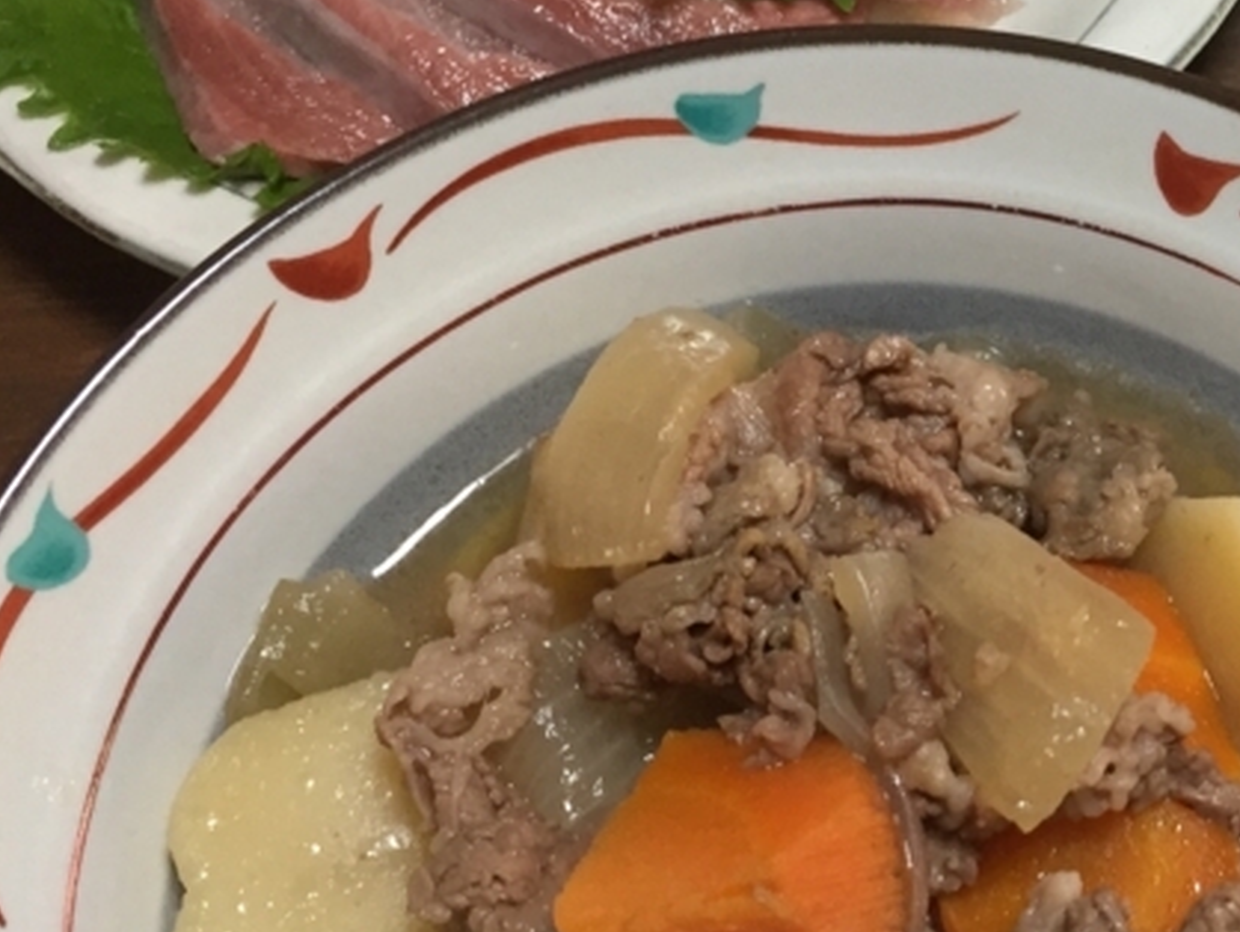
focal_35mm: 71
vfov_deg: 20.7
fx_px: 2545
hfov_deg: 25.5
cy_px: 481
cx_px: 1350
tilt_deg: -64.0
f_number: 2.2
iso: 50
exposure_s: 1/30
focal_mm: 4.15
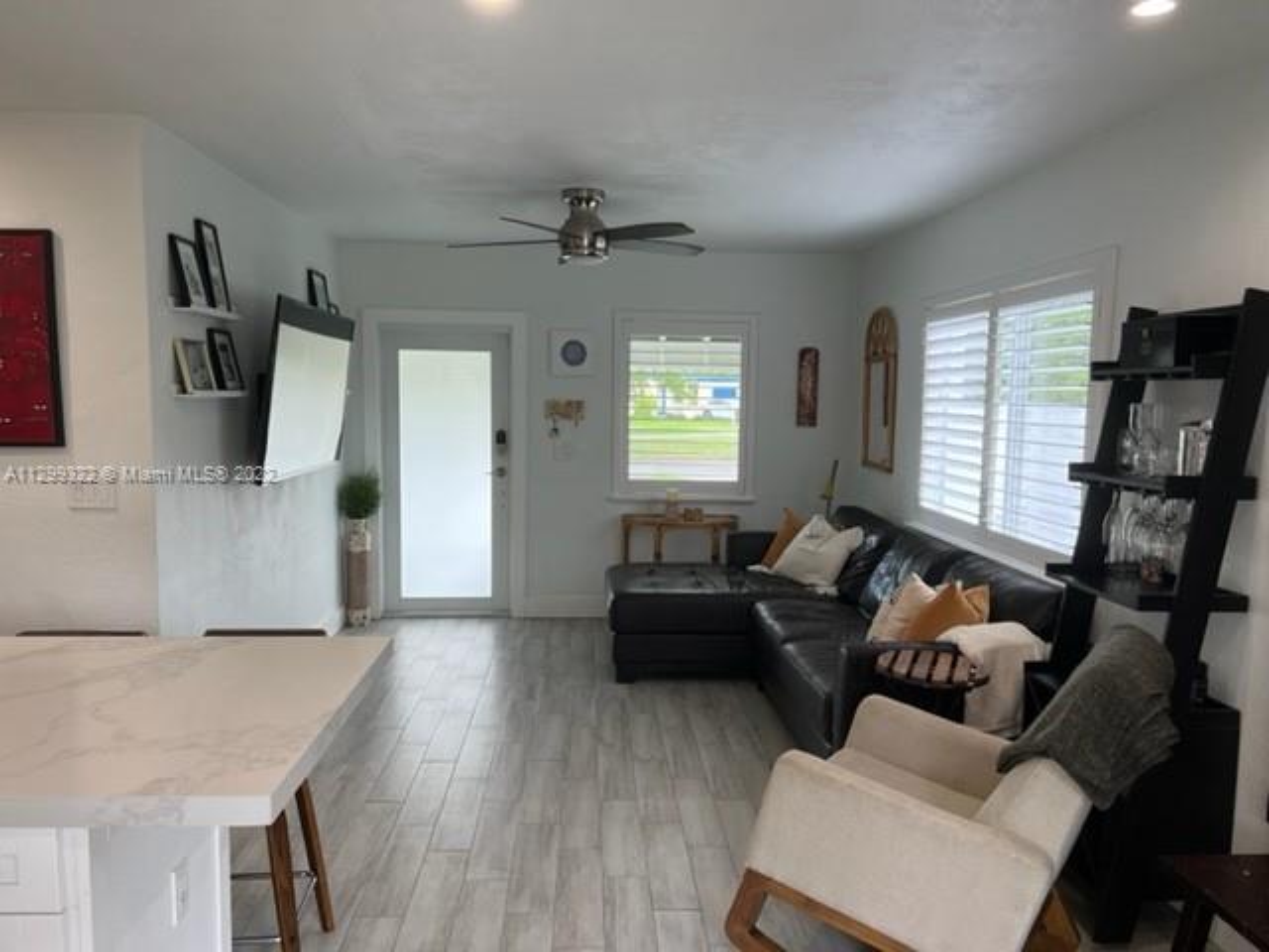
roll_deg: -0.9
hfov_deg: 67.3
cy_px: 476
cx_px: 634
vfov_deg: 53.1
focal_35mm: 26
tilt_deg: -6.0
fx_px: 953
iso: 50
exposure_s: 1/154
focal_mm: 5.7
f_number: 1.5
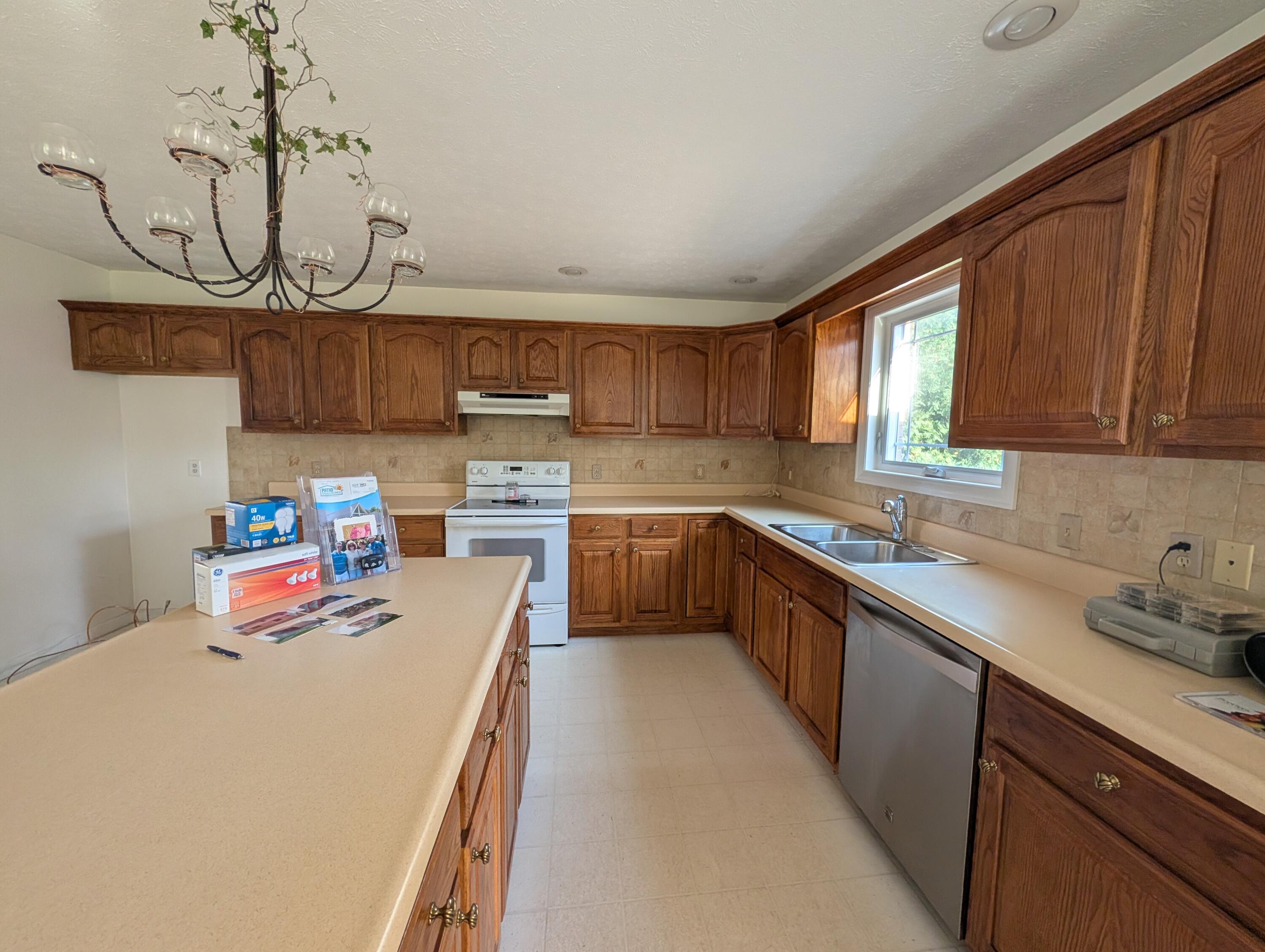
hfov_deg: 110.5
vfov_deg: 94.6
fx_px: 439
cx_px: 632
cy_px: 476
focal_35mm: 12
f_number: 1.7
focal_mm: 2.02
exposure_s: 1/80.3
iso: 60
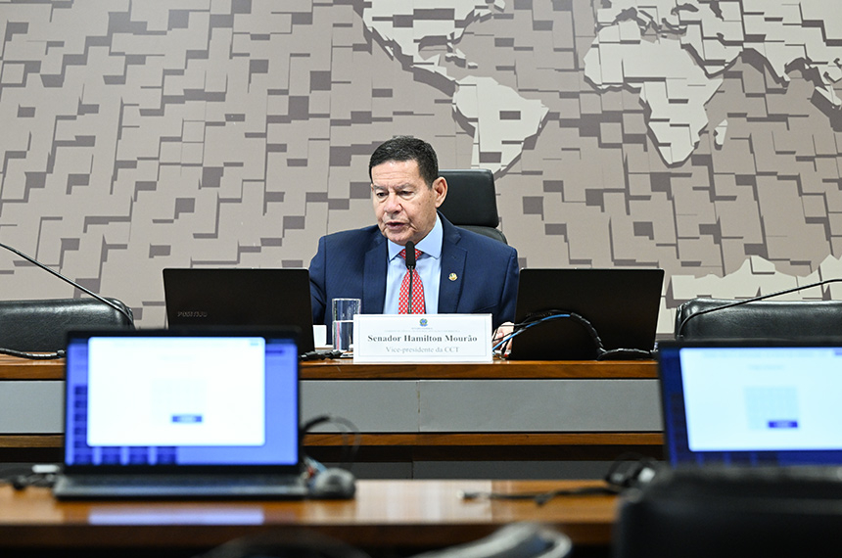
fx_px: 2335
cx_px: 421
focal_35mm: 100
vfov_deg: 13.6
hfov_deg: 20.4
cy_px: 279
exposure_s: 1/200
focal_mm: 100
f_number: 4.5
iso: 4000
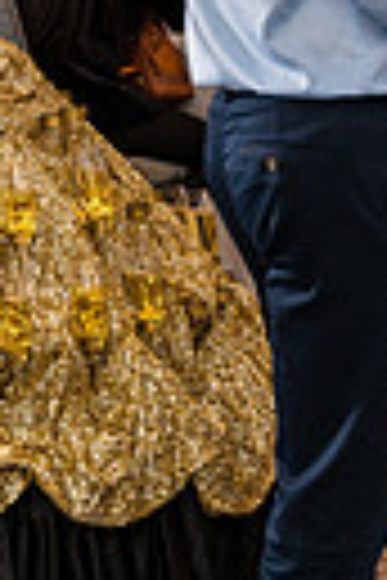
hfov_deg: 8.1
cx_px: -94
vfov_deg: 12.1
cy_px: -85
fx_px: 2693
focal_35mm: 167
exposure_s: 1/200
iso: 1600
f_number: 3.5
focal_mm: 48
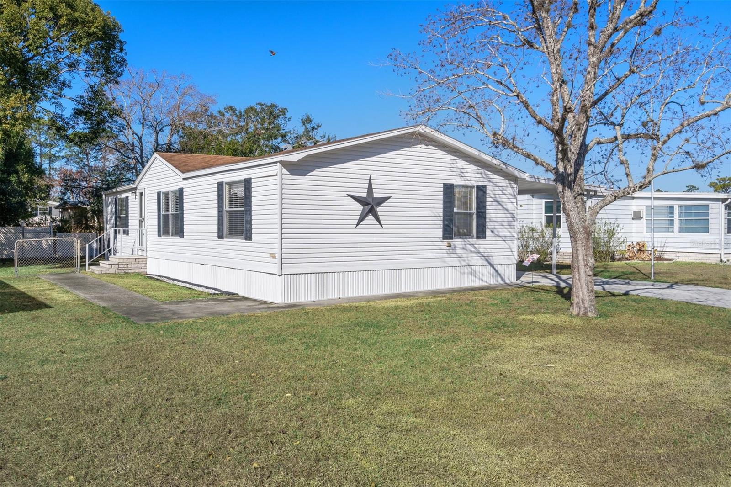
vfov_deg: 44.9
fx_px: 589
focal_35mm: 29
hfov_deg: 63.7
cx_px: 366
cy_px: 244
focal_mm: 29
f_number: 8
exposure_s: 1/500
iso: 320
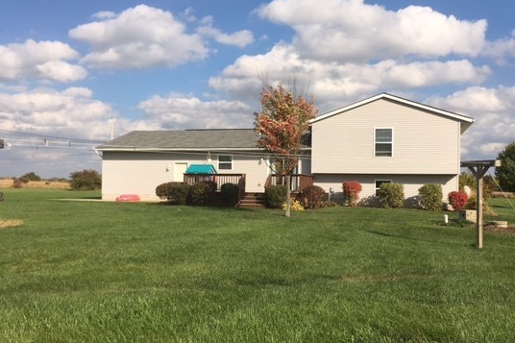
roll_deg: -0.8
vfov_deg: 36.8
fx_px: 515
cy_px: 178
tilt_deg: +1.5
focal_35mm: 36
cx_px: 271
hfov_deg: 53.1
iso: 25
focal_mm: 4.15
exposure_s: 1/2198
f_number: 2.2
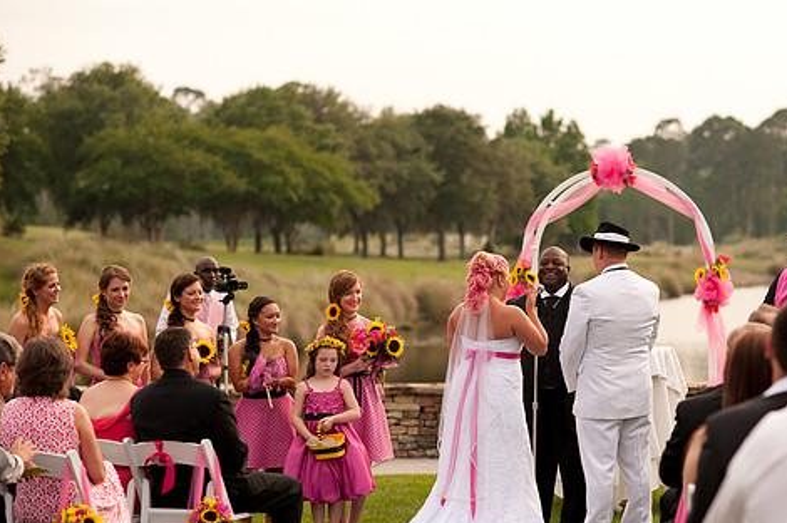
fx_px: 2292
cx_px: 481
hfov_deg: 19.5
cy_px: 297
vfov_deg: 13.0
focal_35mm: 105
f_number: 2.5
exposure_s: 1/2500
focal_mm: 85
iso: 320
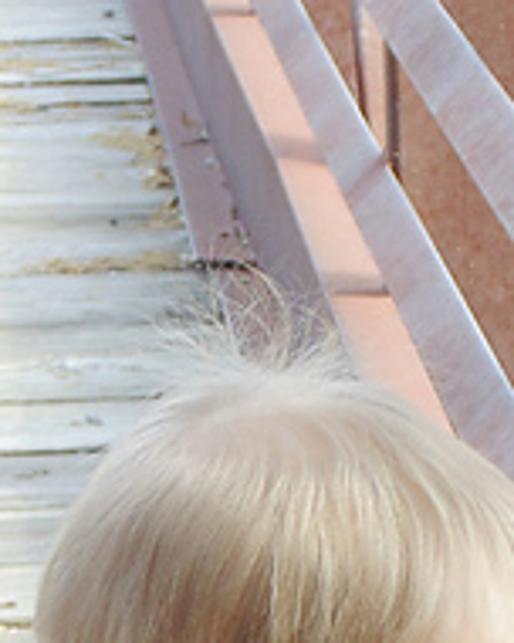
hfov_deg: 6.0
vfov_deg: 7.3
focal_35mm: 260
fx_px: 4944
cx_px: 243
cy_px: 1025
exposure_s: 1/60
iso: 80
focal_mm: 14.1
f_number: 4.3
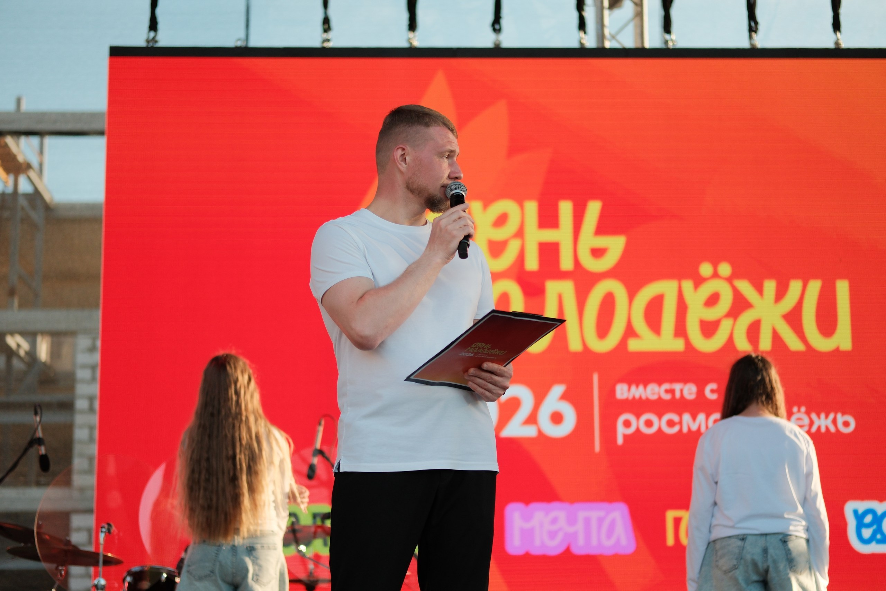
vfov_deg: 18.2
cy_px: 296
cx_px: 443
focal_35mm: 75
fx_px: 1846
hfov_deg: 27.0
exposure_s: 1/3200
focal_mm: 50
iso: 640
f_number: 2
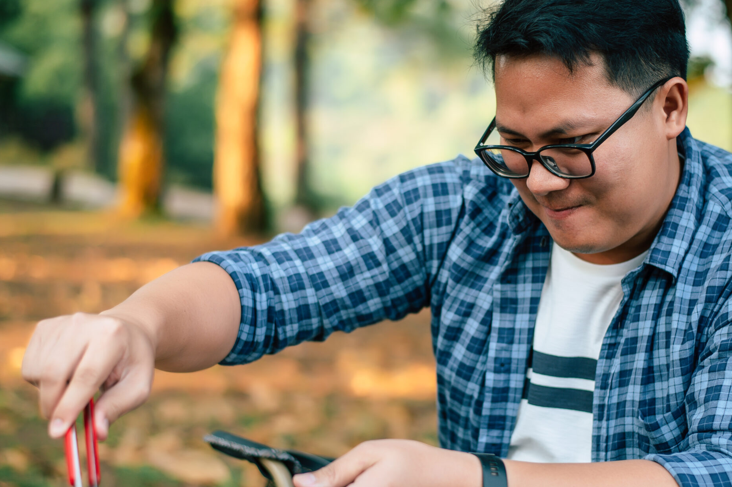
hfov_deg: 29.3
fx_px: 1402
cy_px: 299
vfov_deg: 19.7
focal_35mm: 69
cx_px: 387
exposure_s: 1/250
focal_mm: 50
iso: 100
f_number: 2.2
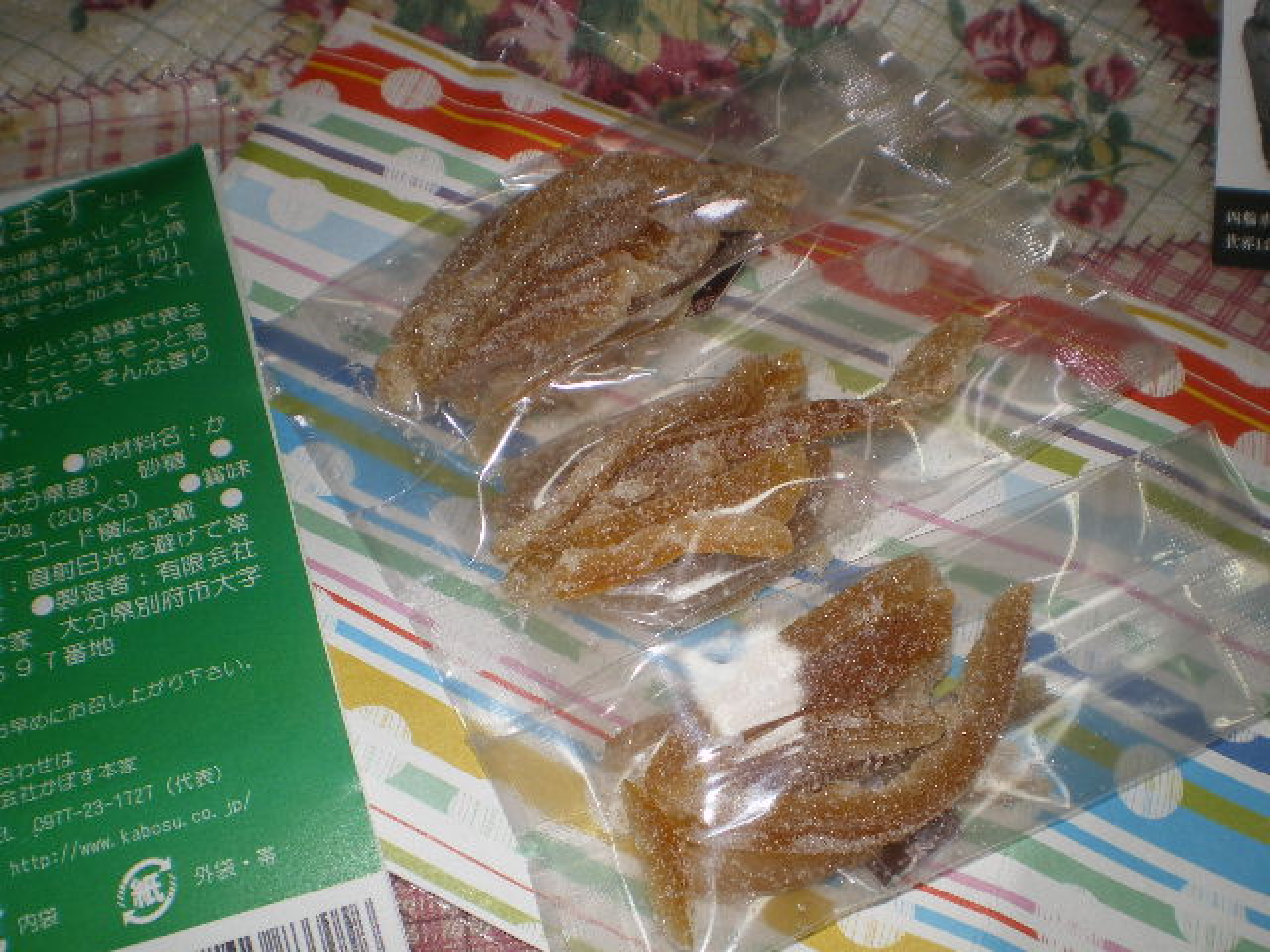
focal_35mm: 38
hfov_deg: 49.0
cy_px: 476
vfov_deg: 37.7
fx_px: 1394
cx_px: 635
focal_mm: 6.3
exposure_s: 1/30
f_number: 4.6
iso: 64
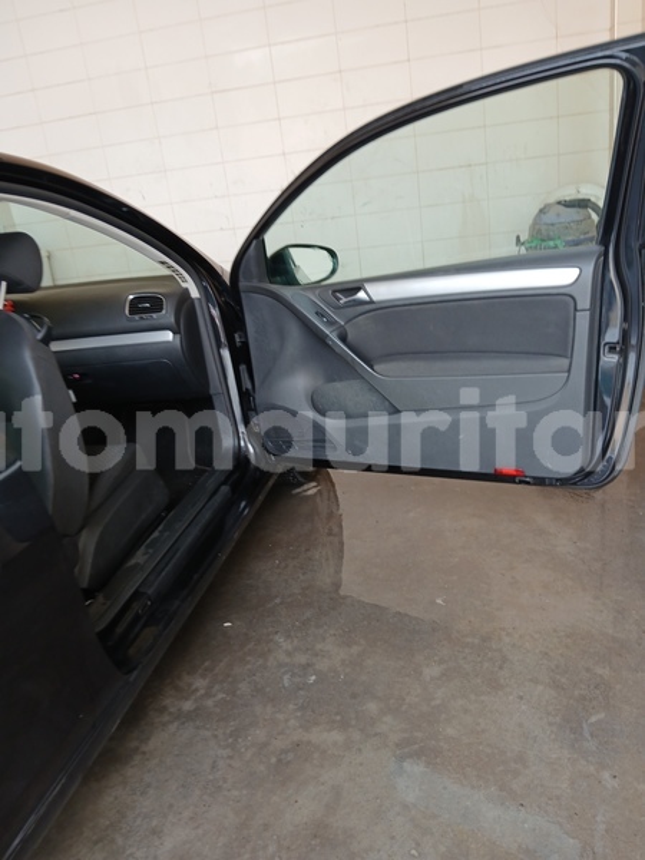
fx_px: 646
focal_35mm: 26
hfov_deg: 53.1
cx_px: 322
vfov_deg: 67.3
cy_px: 430
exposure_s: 1/50
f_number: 1.8
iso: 50
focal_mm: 3.98
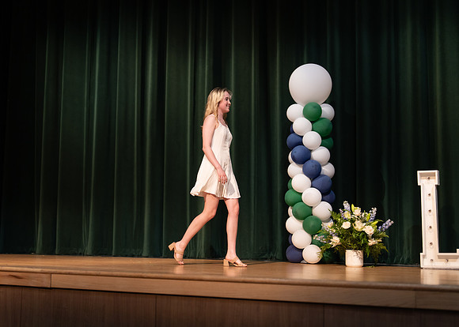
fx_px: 708
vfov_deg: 26.1
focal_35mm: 54
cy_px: 164
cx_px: 208
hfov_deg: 35.9
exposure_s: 1/320
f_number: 1.2
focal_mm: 50
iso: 500
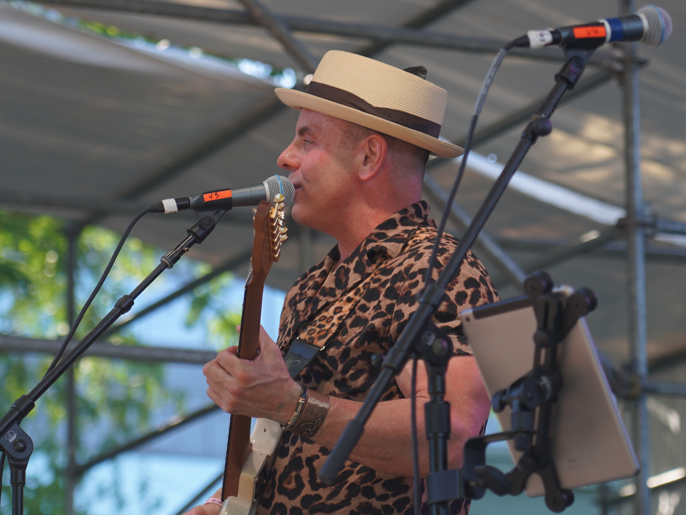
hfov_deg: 10.0
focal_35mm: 197
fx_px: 3904
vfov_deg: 7.5
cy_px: 208
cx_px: 314
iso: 100
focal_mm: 105
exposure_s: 1/160
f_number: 4
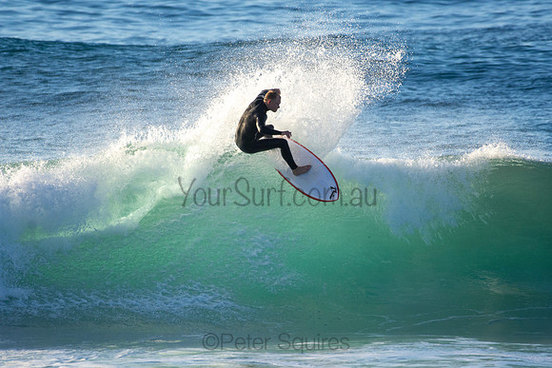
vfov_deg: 1.9
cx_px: 276
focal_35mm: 720
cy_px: 184
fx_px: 11042
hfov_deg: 2.9
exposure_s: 1/2000
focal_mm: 480
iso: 640
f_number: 5.6
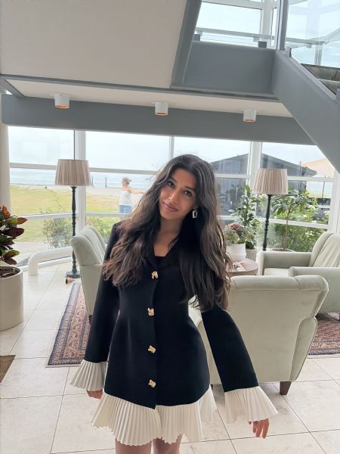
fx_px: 340
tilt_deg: -7.1
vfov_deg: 67.3
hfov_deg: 53.1
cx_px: 170
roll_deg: -1.4
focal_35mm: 26
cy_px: 227
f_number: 1.6
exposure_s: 1/907
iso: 500
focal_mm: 5.96
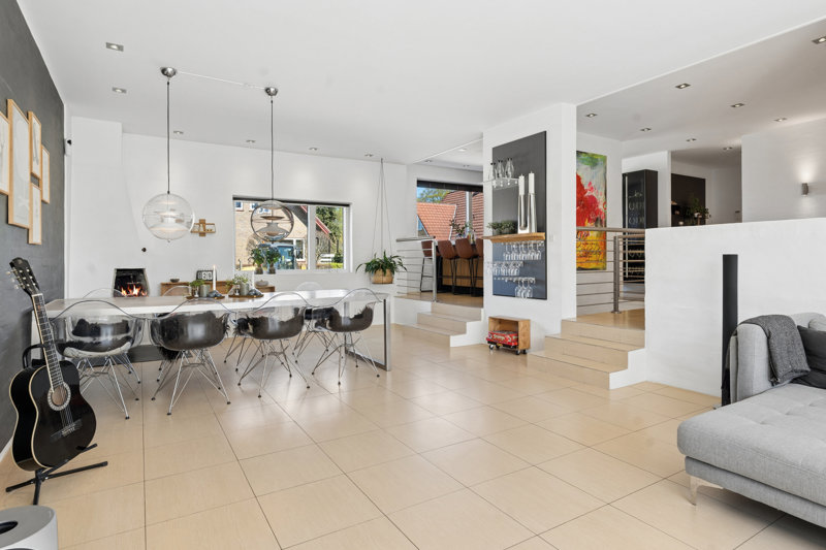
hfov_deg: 85.4
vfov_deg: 63.2
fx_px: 447
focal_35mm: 20
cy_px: 275
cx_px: 413
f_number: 8
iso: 200
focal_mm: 19.5
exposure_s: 1/25
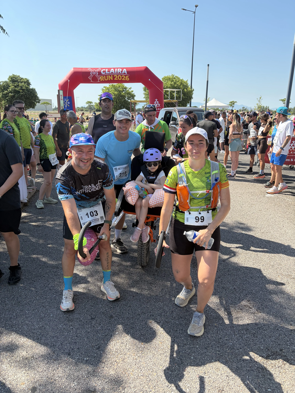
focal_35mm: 26
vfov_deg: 67.3
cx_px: 148
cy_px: 196
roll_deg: -2.5
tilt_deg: -18.2
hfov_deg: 53.1
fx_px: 295
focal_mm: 5.96
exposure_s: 1/2364
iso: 64
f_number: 1.6
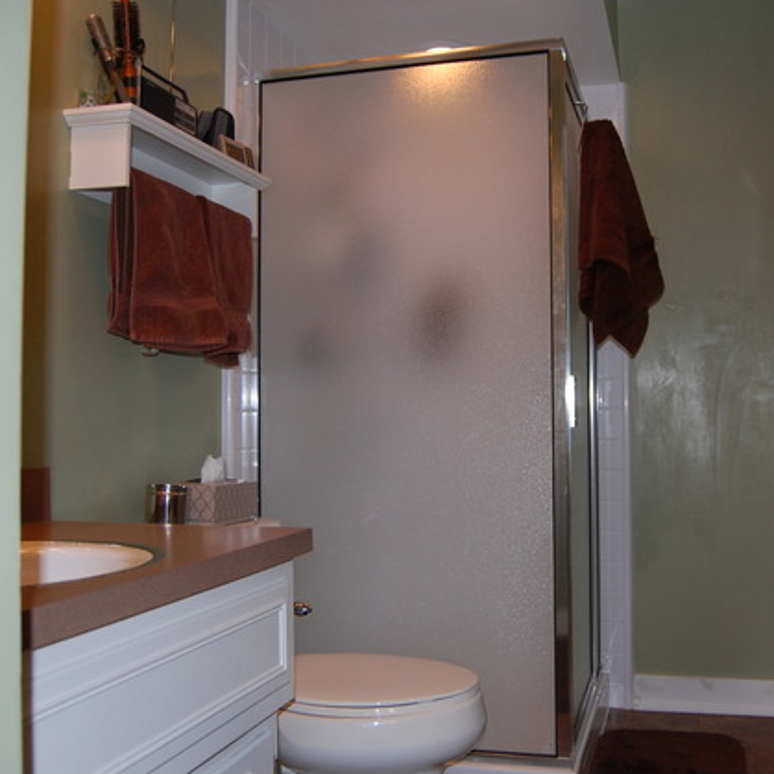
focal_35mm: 35
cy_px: 382
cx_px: 477
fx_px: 885
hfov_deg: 46.9
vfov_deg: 47.2
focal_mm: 18
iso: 400
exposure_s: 1/60
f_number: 3.5
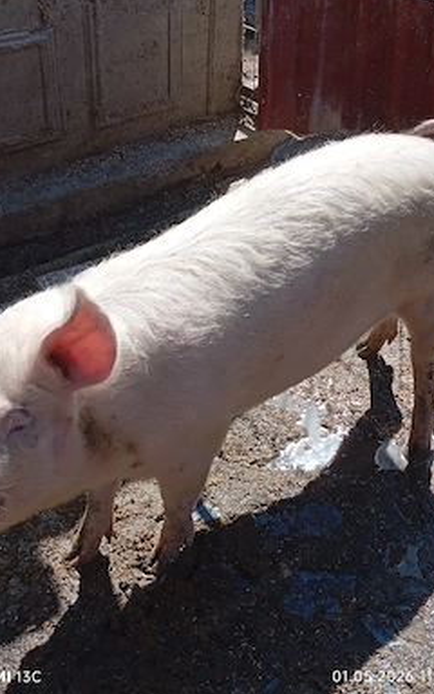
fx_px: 833
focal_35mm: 44
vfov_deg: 45.3
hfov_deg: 29.2
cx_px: 208
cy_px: 345
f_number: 1.8
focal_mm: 4.22
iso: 106
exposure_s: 1/669
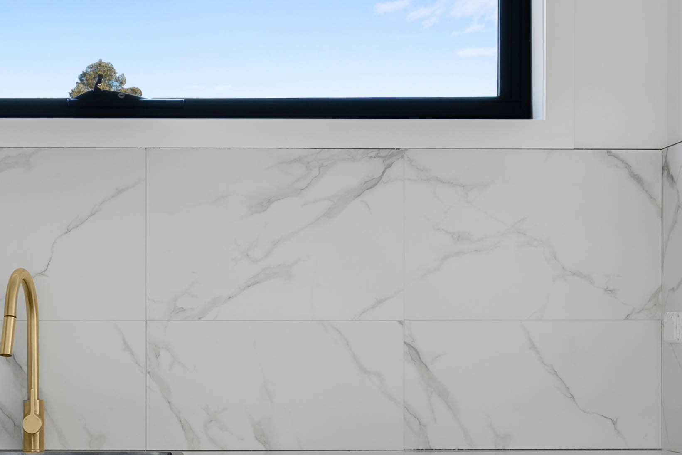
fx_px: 1781
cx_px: 107
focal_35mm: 94
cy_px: 387
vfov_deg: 14.4
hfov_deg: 21.3
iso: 80
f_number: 8
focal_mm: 22
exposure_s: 1/15
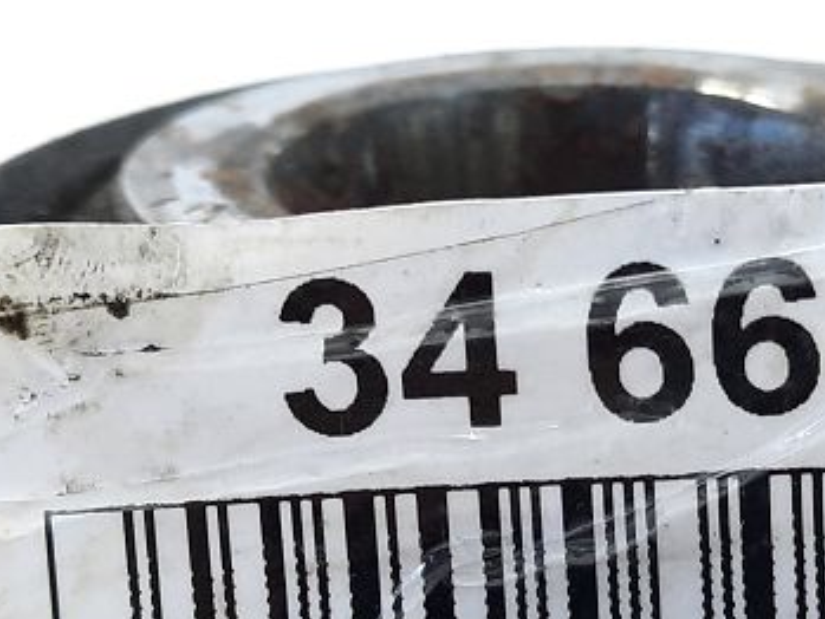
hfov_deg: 22.6
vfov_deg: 17.1
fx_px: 2050
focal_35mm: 86
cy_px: 458
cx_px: 558
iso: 125
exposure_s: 1/50
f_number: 2
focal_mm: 4.6
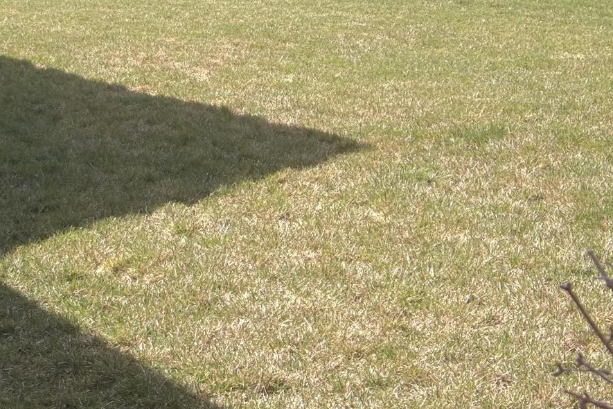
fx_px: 1890
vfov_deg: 12.3
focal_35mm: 111
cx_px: 128
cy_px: 123
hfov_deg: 18.3
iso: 80
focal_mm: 11.3
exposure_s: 1/250
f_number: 4
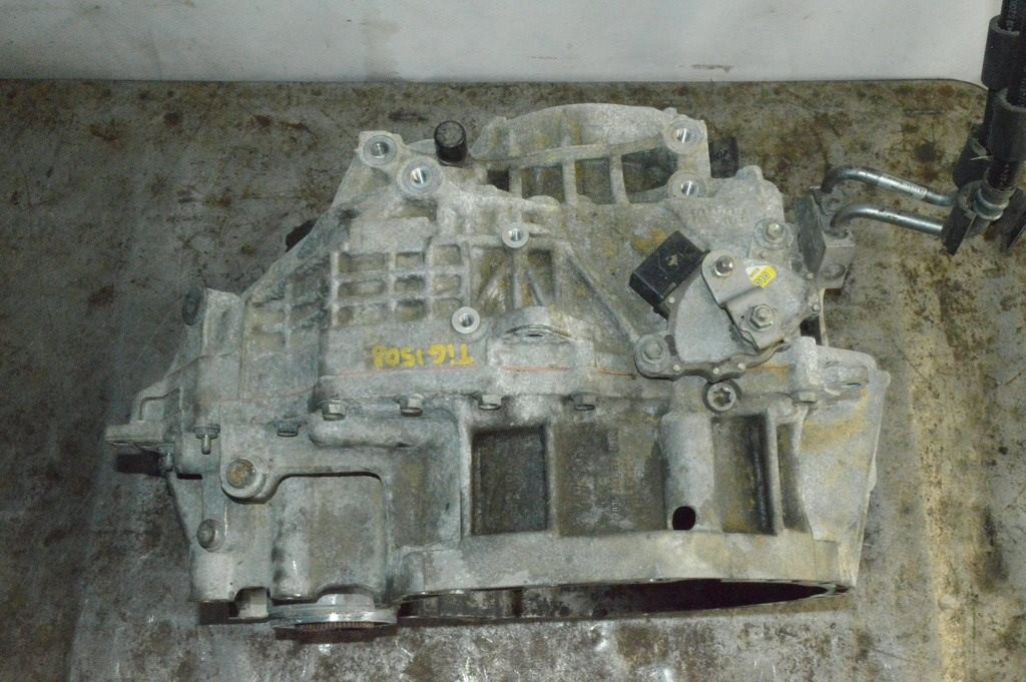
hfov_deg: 51.3
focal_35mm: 38
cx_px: 513
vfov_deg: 35.4
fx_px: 1068
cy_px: 341
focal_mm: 25
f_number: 25
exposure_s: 1/50
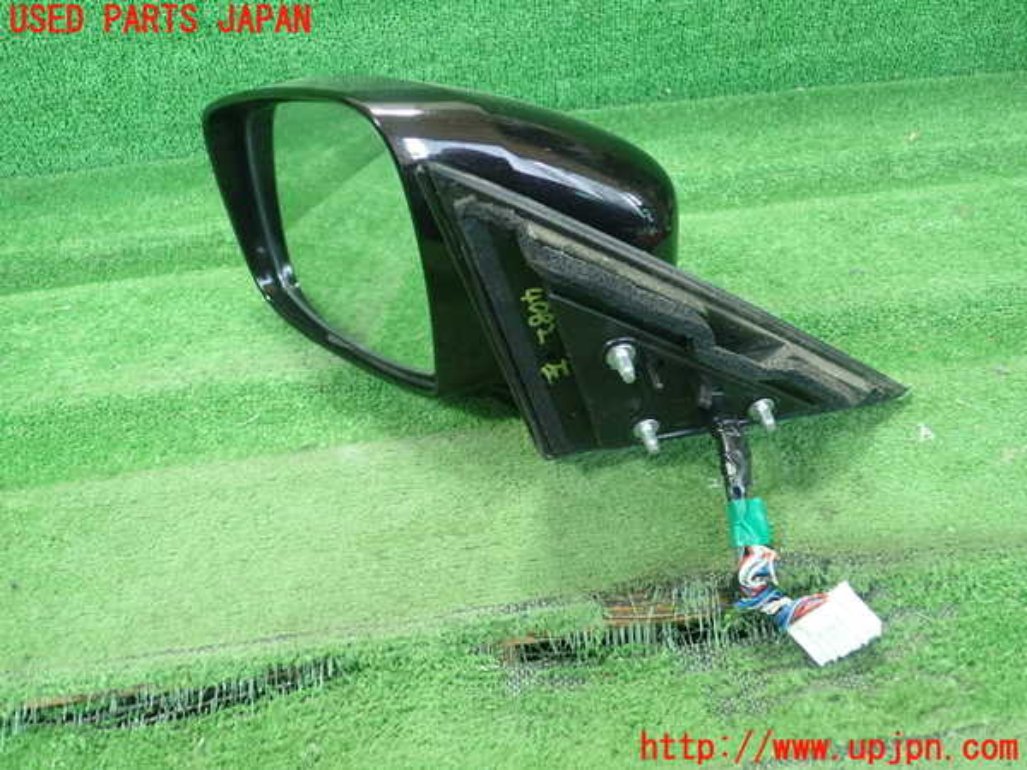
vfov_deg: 46.8
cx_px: 514
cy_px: 385
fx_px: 890
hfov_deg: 60.0
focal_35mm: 30
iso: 640
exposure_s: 1/125
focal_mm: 5.5
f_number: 2.3
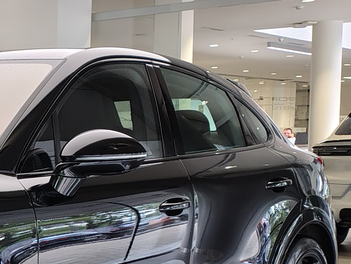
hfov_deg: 19.6
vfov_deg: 16.6
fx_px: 892
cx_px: -162
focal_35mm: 88
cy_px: 235
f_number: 1.7
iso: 488
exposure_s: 1/50.1
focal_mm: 4.71
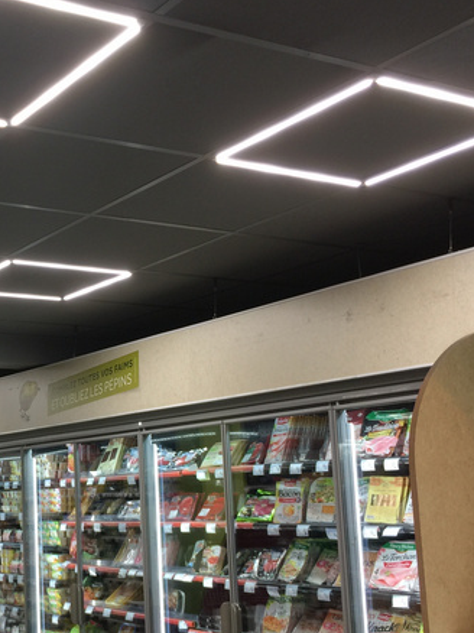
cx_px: 7
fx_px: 969
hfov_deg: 26.2
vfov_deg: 36.1
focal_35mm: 53
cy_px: 379
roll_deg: +0.7
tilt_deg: +8.5
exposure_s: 1/33
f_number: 2.2
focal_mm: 4.15
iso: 32
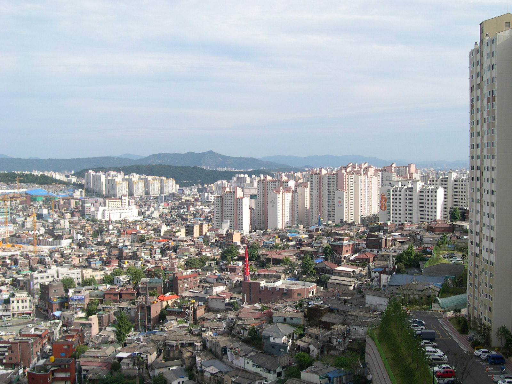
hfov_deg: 49.0
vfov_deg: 37.7
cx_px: 256
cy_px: 192
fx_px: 562
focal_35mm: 38
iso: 100
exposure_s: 1/148
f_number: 7.6
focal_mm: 8
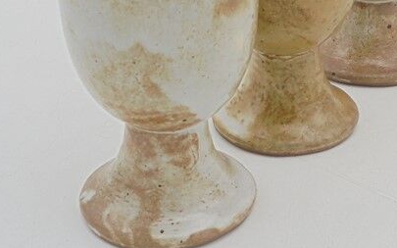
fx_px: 865
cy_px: 18
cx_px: 293
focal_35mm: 80
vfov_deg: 16.1
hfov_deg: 25.6
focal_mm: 6.1
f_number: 4
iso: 100
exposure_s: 1/40
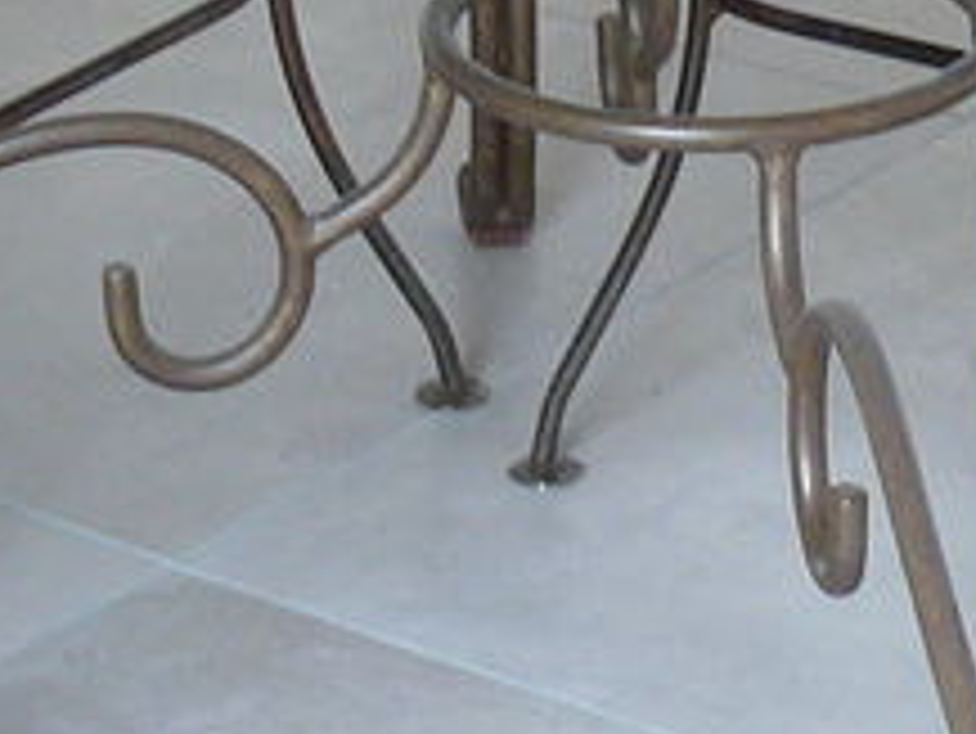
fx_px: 4683
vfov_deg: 8.7
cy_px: -473
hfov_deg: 11.9
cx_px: 621
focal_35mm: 166
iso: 160
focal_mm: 6
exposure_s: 1/30
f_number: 2.8
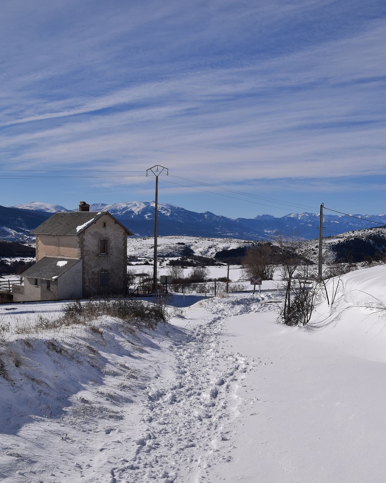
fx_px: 639
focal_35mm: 45
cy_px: 243
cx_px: 276
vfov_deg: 41.4
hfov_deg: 33.1
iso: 200
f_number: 13
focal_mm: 21
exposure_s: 1/640
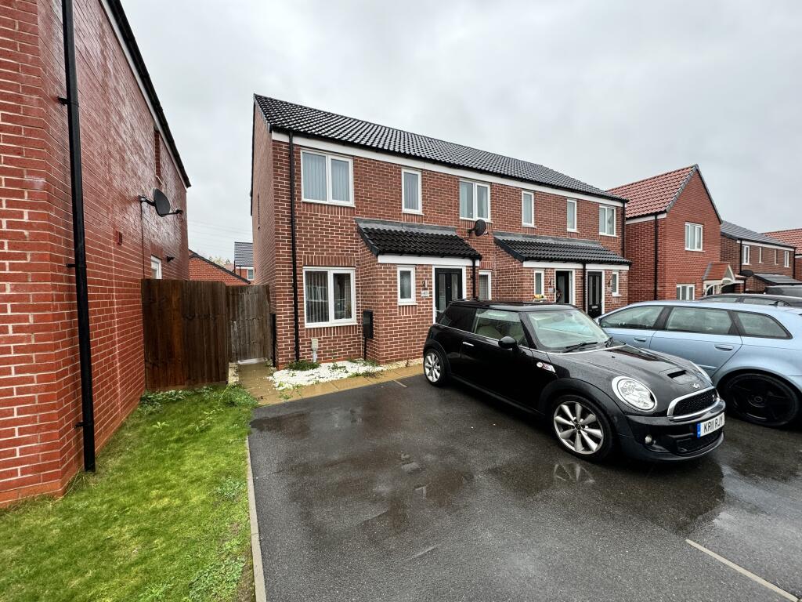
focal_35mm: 14
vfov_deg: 85.7
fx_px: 324
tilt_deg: -1.8
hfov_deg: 102.1
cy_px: 301
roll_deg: +1.5
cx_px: 401
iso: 100
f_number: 2.2
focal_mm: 2.22
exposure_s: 1/99
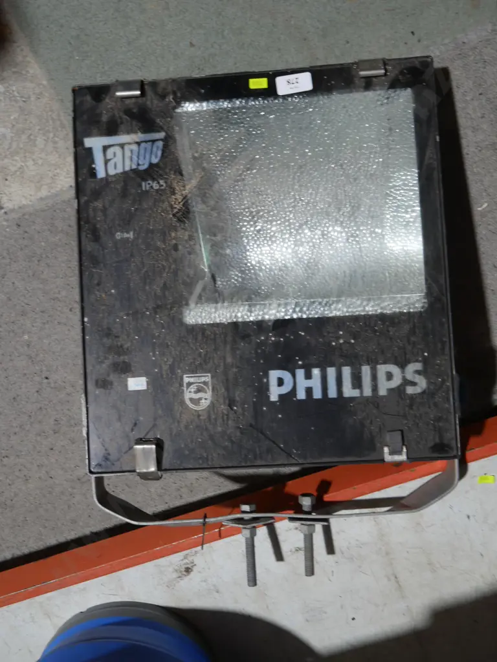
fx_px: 689
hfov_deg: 39.7
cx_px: 248
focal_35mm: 36
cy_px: 331
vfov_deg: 51.4
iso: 400
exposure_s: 1/60
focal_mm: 18
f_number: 4
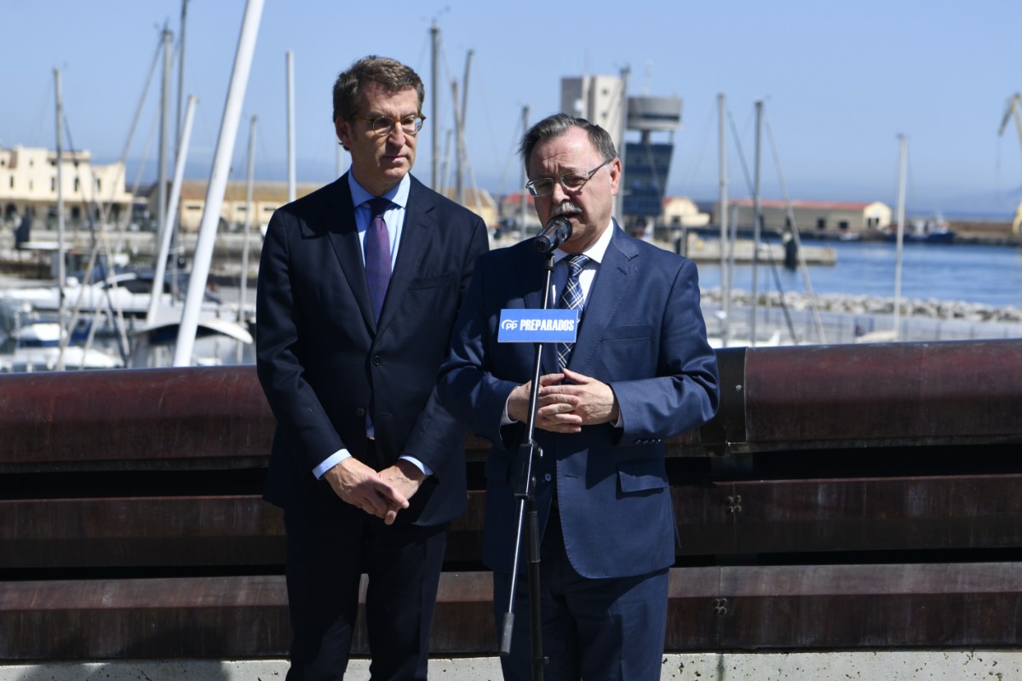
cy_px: 340
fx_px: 1987
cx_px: 511
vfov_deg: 19.5
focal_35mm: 70
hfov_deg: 28.8
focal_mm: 70
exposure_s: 1/1000
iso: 100
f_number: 5.6
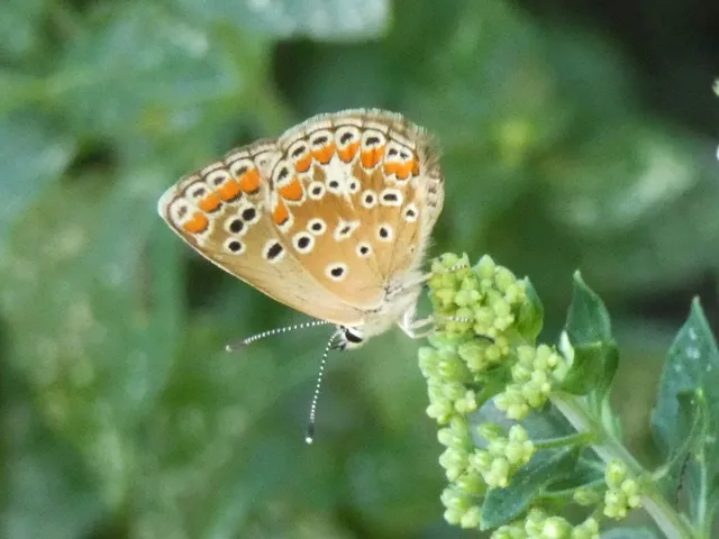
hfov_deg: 16.4
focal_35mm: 120
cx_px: 360
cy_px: 270
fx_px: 2492
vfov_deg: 12.3
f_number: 5.1
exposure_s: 1/80
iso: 1000
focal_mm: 21.5
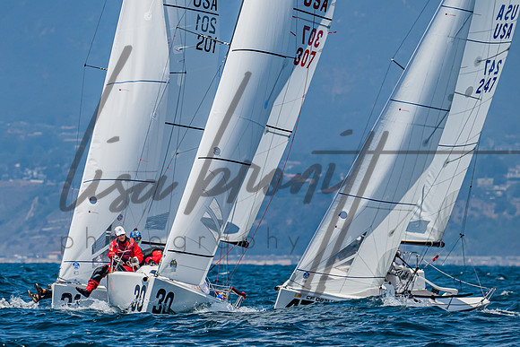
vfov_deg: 2.6
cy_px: 203
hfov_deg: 3.9
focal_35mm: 528
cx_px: 125
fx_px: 7626
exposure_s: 1/2500
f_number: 6.3
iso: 400
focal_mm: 270
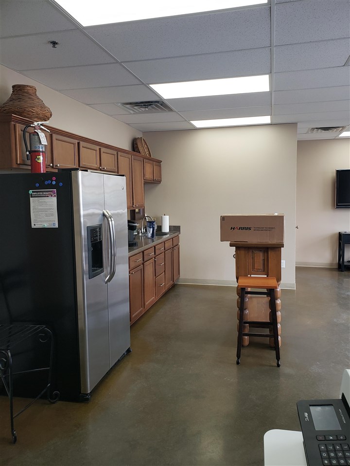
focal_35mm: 26
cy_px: 233
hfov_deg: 53.1
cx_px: 175
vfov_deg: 67.3
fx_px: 351
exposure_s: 1/120
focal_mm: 4.3
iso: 160
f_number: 2.4
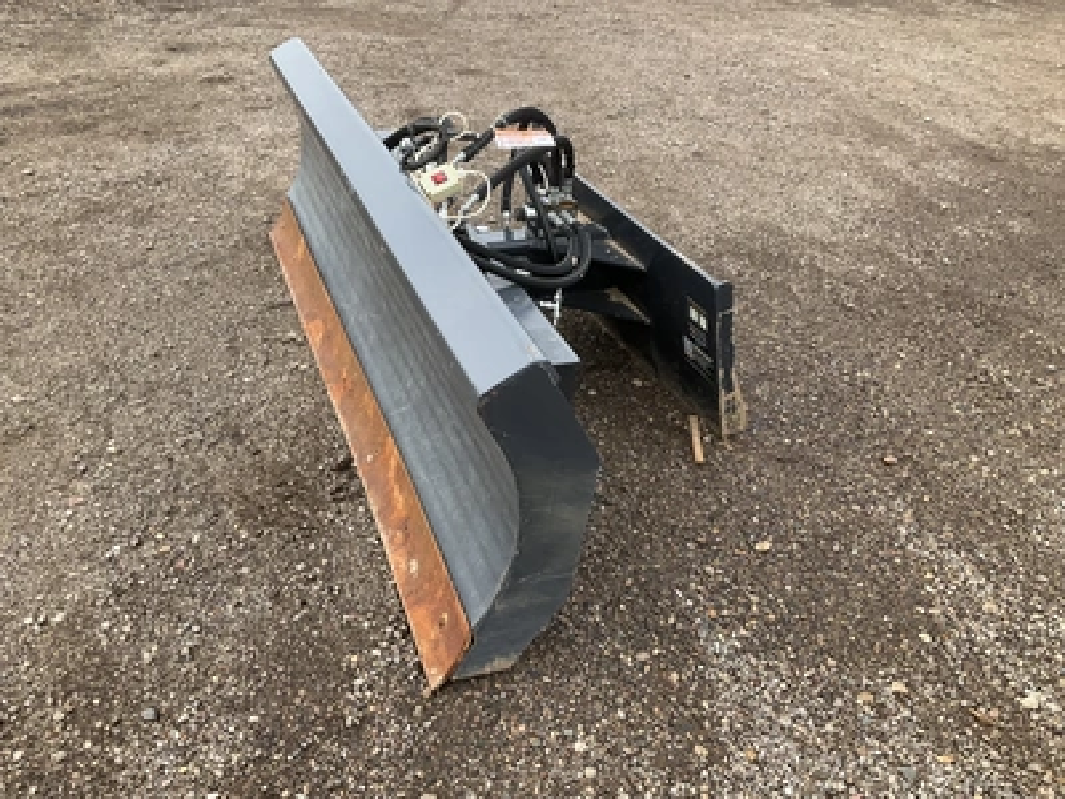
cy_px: 400
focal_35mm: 29
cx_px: 532
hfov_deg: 61.7
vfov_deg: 48.2
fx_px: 892
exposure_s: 1/465
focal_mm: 3
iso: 25
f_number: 1.8
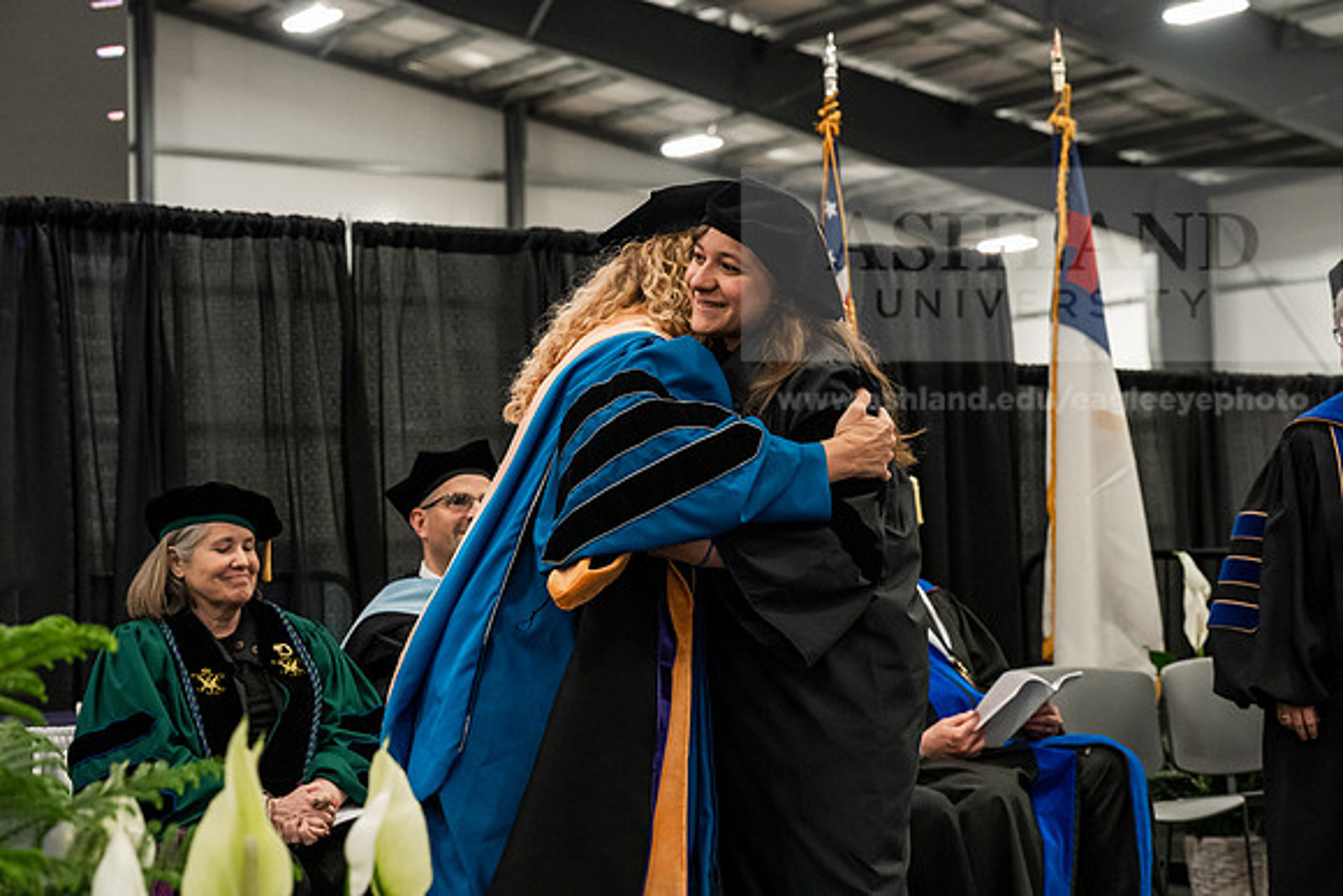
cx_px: 672
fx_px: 2612
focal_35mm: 70
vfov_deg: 19.5
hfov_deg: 28.8
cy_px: 448
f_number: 5
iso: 6400
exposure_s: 1/250
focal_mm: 70
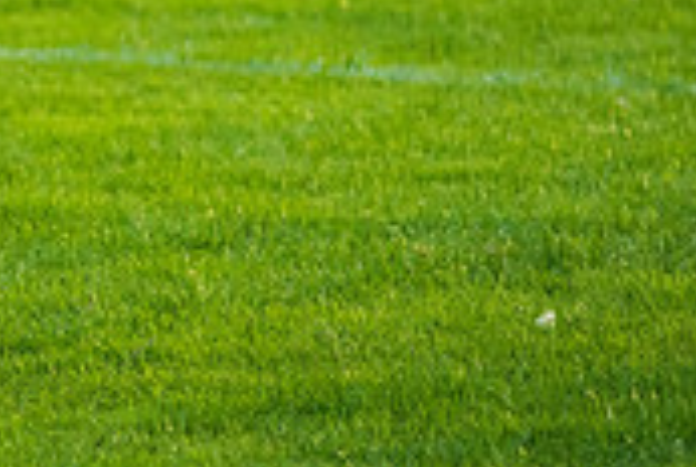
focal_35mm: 670
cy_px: -272
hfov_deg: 3.1
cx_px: -322
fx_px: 12975
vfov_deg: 2.1
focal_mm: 200
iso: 1600
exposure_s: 1/640
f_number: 4.5
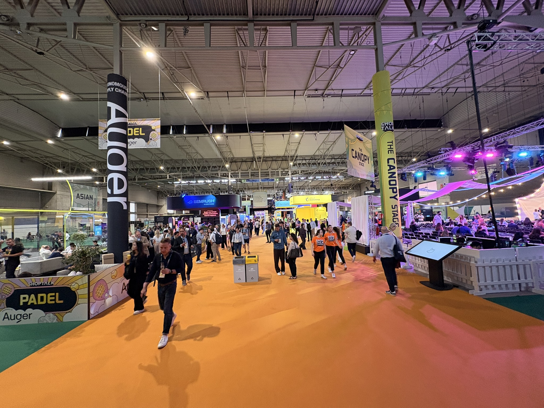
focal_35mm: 14
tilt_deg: +3.4
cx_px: 272
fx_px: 220
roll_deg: +3.5
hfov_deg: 102.1
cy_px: 204
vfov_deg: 85.7
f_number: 2.2
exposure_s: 1/50
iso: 250
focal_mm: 2.22
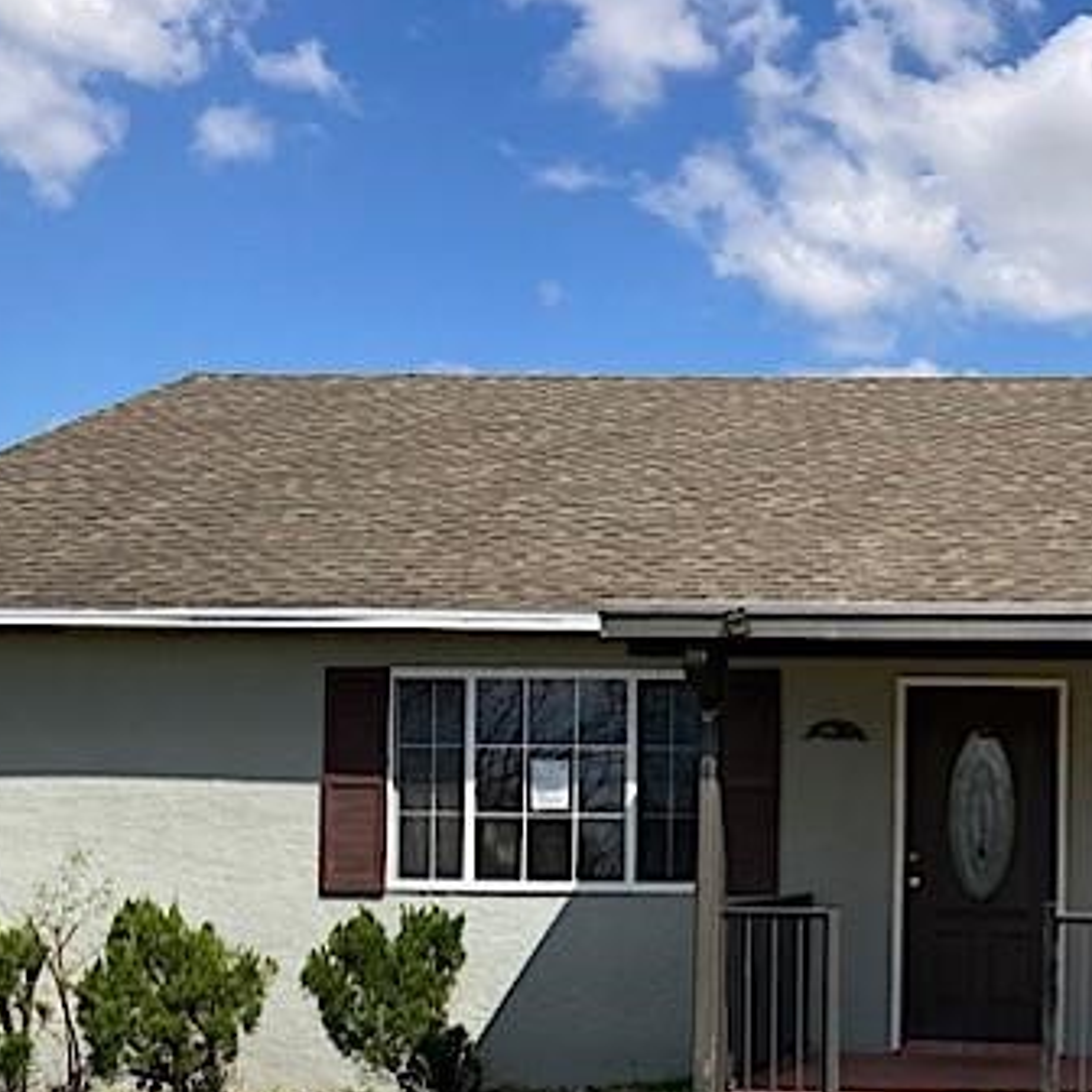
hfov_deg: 27.7
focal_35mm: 59
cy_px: 890
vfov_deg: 28.4
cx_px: 1040
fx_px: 2106
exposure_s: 1/2208
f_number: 1.8
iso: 20
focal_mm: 3.99
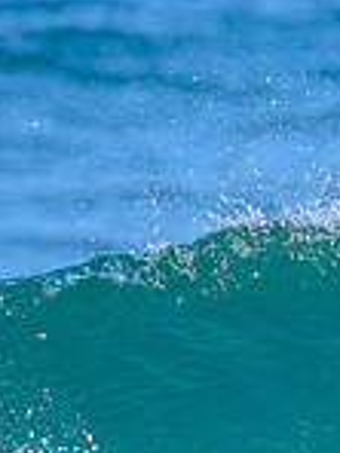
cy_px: 448
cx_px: 966
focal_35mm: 3797
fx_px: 49726
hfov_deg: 0.4
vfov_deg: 0.5
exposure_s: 1/2000
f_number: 6.3
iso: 560
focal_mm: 800
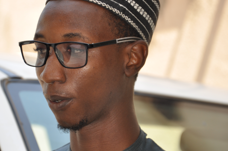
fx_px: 1434
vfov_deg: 6.0
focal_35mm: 227
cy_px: 81
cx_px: 70
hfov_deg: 9.1
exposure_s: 1/160
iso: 200
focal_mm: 105
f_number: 5.6
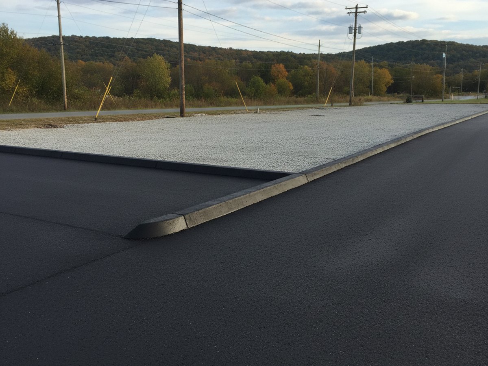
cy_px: 183
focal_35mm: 26
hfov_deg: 67.3
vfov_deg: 53.1
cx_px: 244
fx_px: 367
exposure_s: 1/794
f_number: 1.6
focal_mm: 5.7
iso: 1019
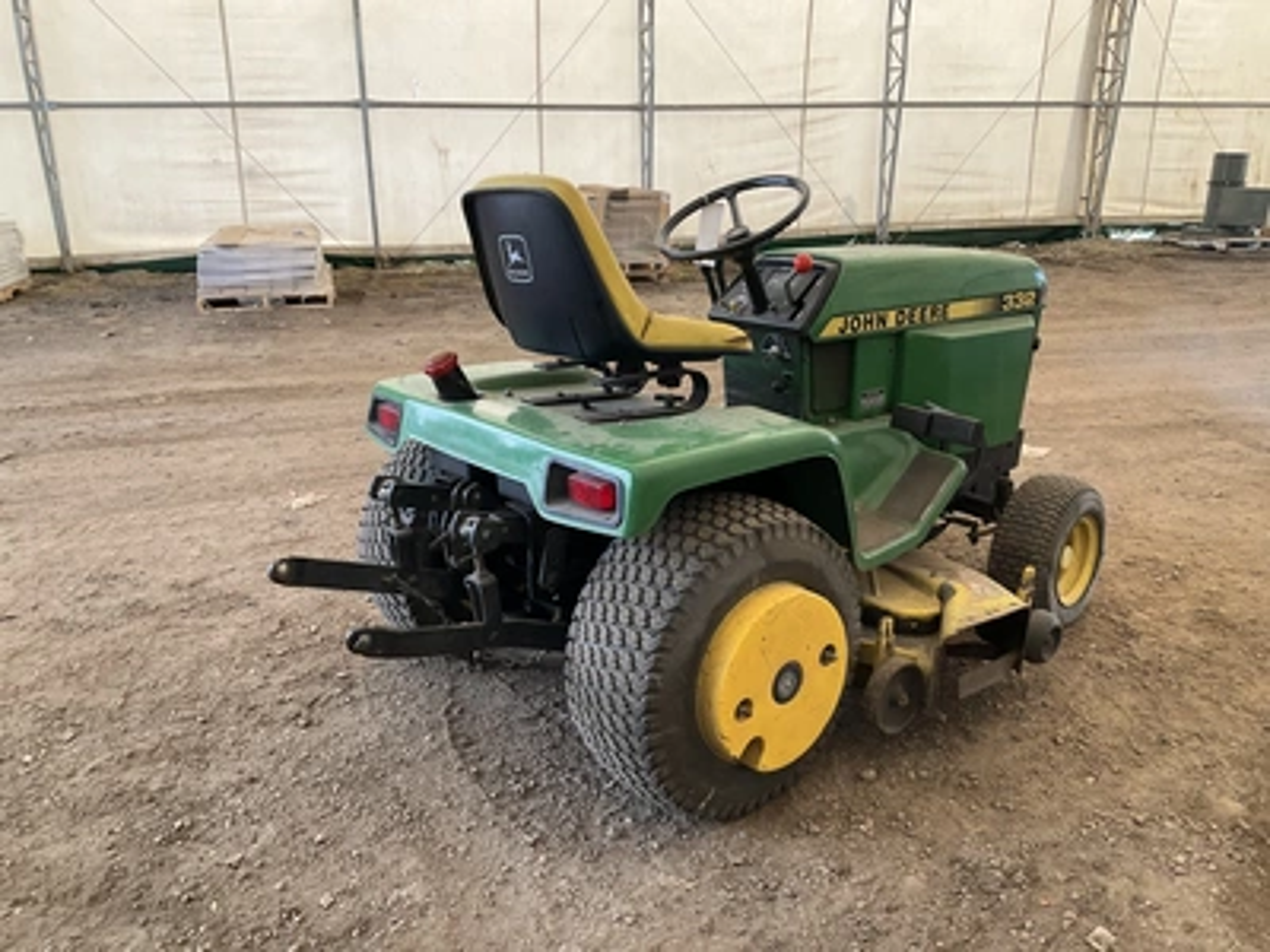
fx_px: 1064
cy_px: 476
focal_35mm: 29
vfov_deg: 48.2
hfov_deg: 61.7
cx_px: 635
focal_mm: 3
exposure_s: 1/122
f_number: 1.8
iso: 25
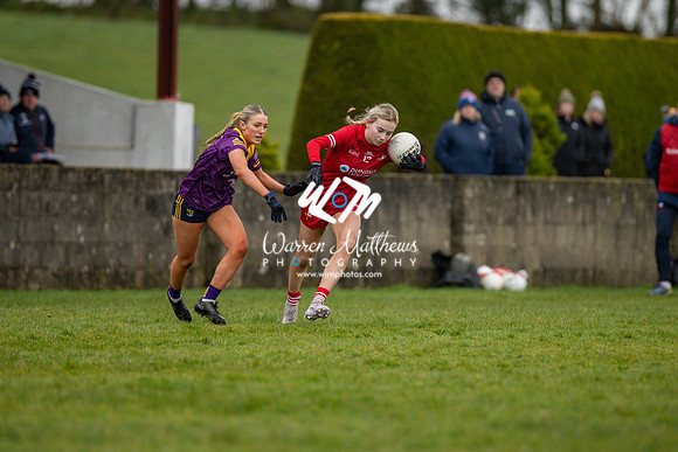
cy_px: 206
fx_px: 7911
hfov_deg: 4.9
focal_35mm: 420
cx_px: 350
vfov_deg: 3.3
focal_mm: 300
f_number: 2.8
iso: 640
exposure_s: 1/1000
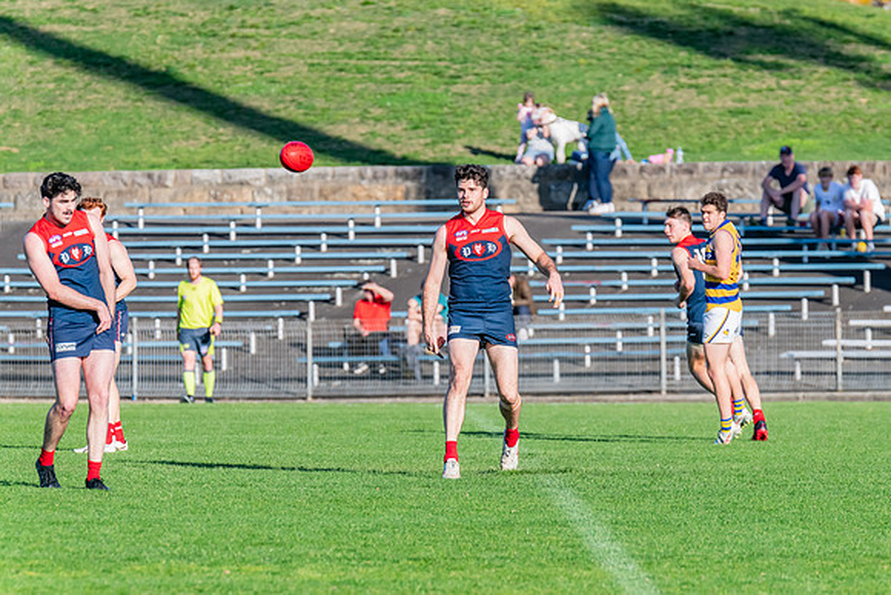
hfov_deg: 5.3
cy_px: 313
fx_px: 9707
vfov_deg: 3.5
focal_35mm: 392
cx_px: 482
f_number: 8
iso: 800
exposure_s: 1/1600
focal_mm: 360
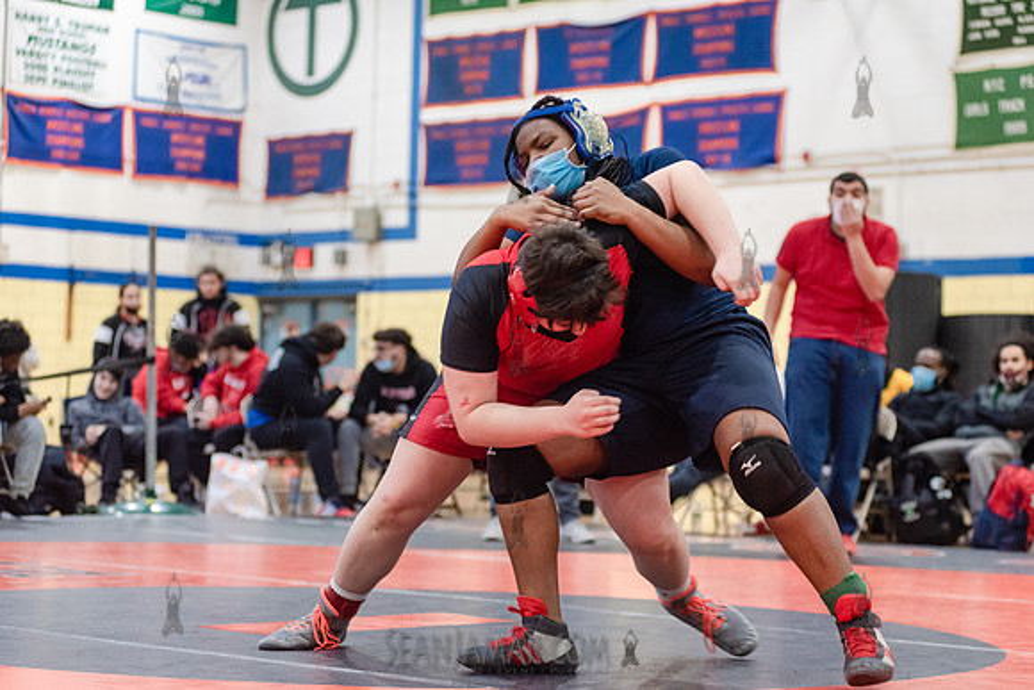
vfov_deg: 17.1
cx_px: 517
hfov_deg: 25.4
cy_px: 345
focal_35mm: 80
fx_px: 2298
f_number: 3.5
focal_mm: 80
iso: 4000
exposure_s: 1/320
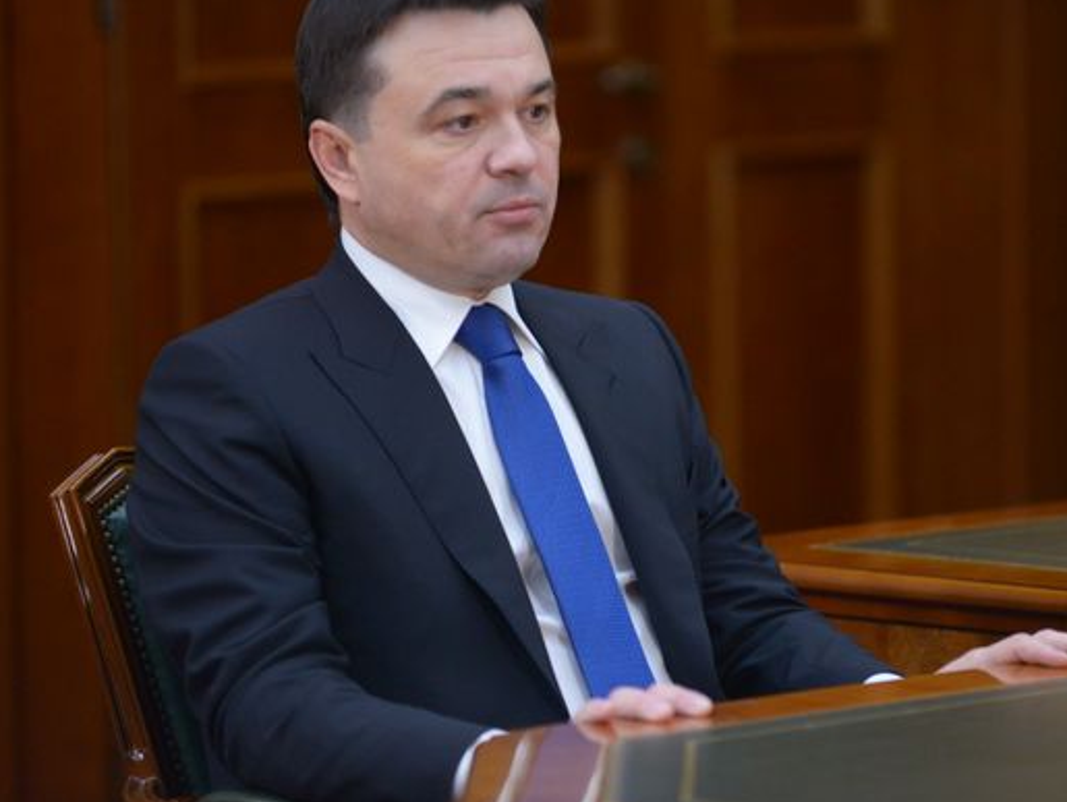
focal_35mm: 241
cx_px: 636
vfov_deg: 6.2
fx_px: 7434
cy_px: 365
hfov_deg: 8.2
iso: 3200
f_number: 3.2
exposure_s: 1/400
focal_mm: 185
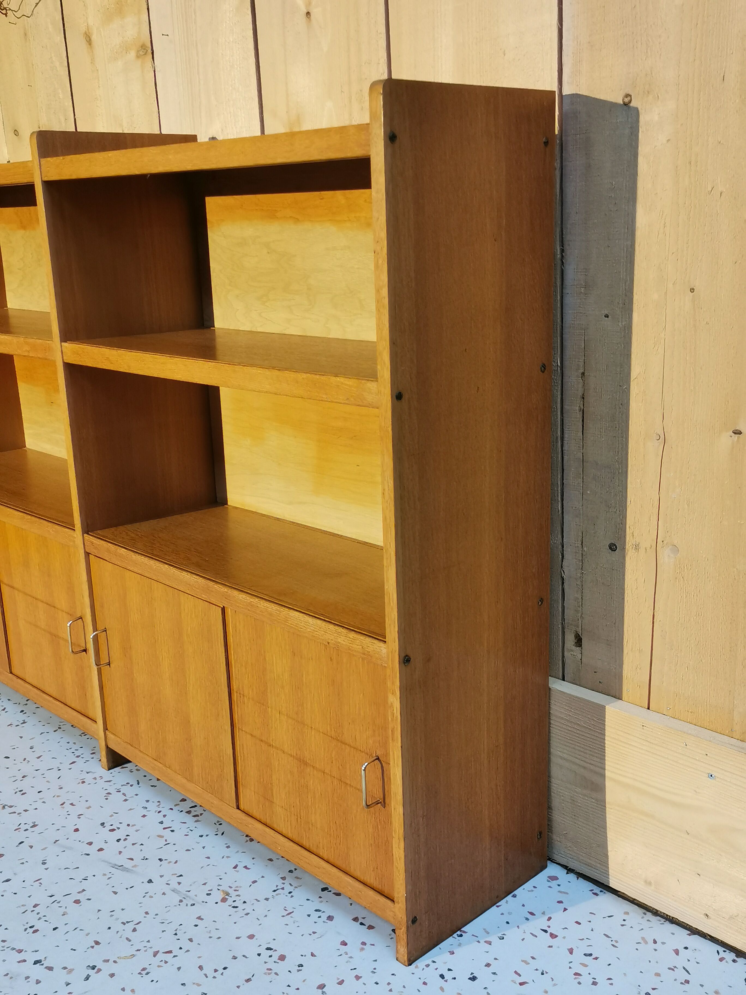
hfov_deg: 38.7
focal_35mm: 37
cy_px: 498
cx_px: 373
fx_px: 1063
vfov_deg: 50.1
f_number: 1.8
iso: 125
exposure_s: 1/100
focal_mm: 5.58
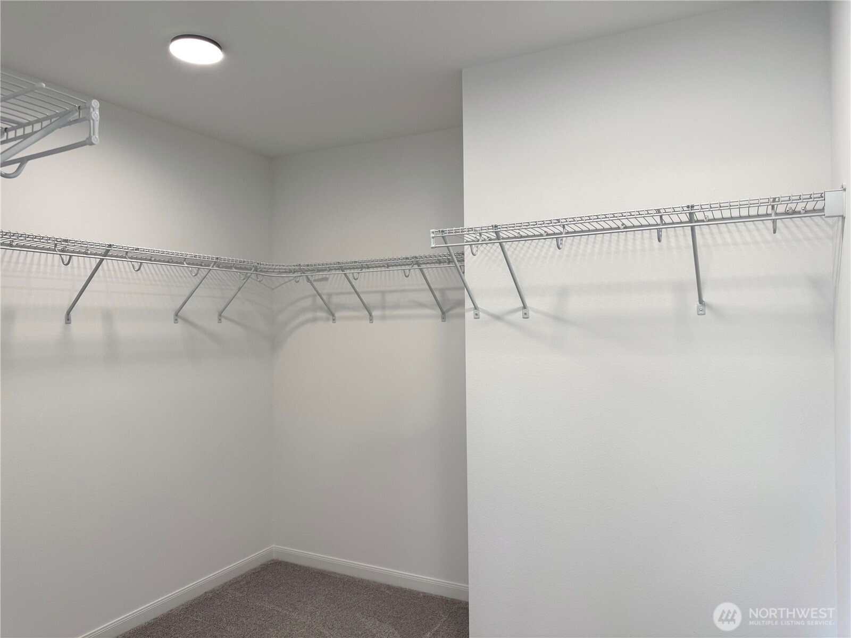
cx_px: 426
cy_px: 319
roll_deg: +0.4
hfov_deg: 71.6
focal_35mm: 24
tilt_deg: +0.0
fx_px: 590
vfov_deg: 56.8
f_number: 1.78
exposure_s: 1/120
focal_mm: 6.76
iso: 125
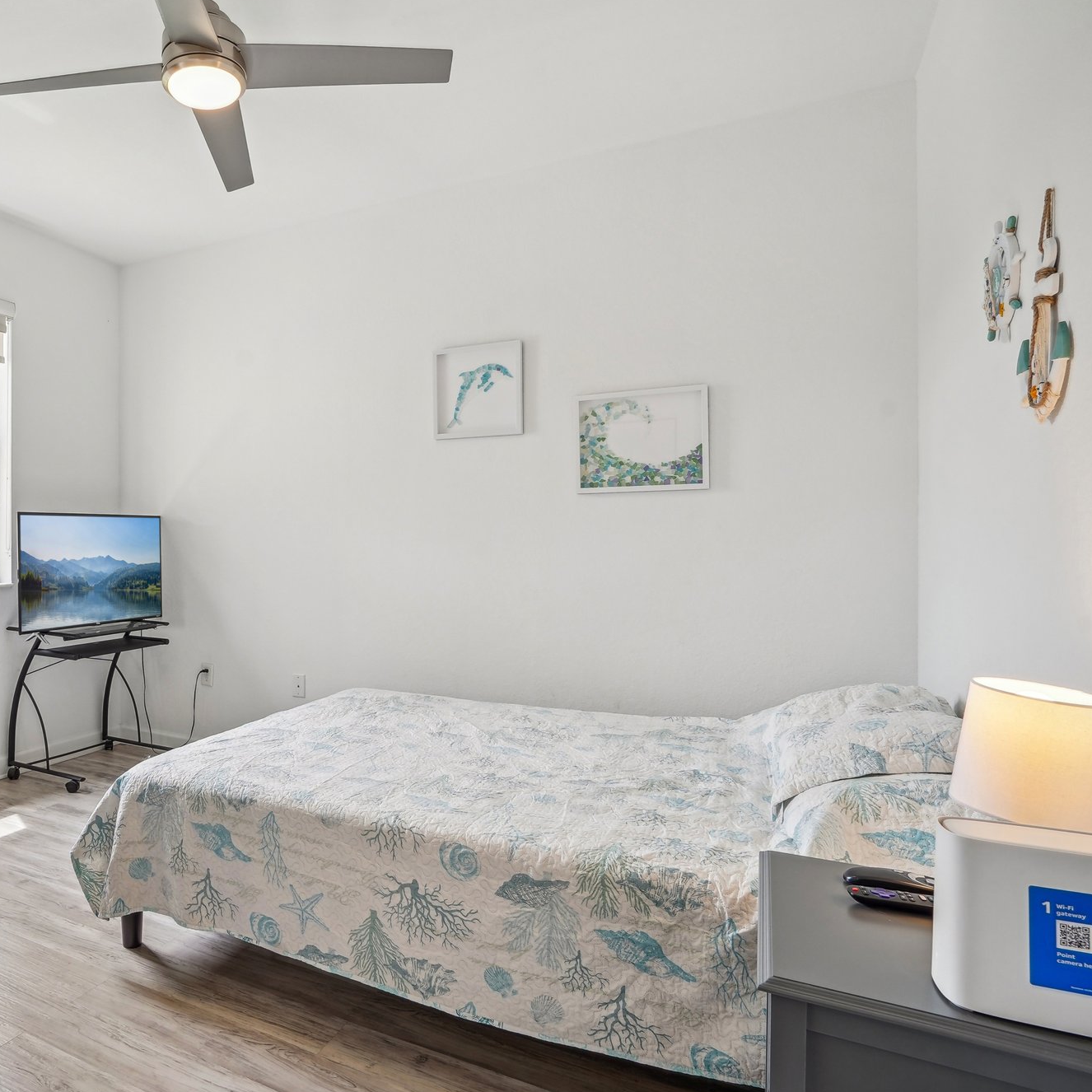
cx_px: 292
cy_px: 543
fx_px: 749
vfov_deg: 72.1
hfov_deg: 68.2
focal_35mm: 21
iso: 400
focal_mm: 16
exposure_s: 1/40
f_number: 8
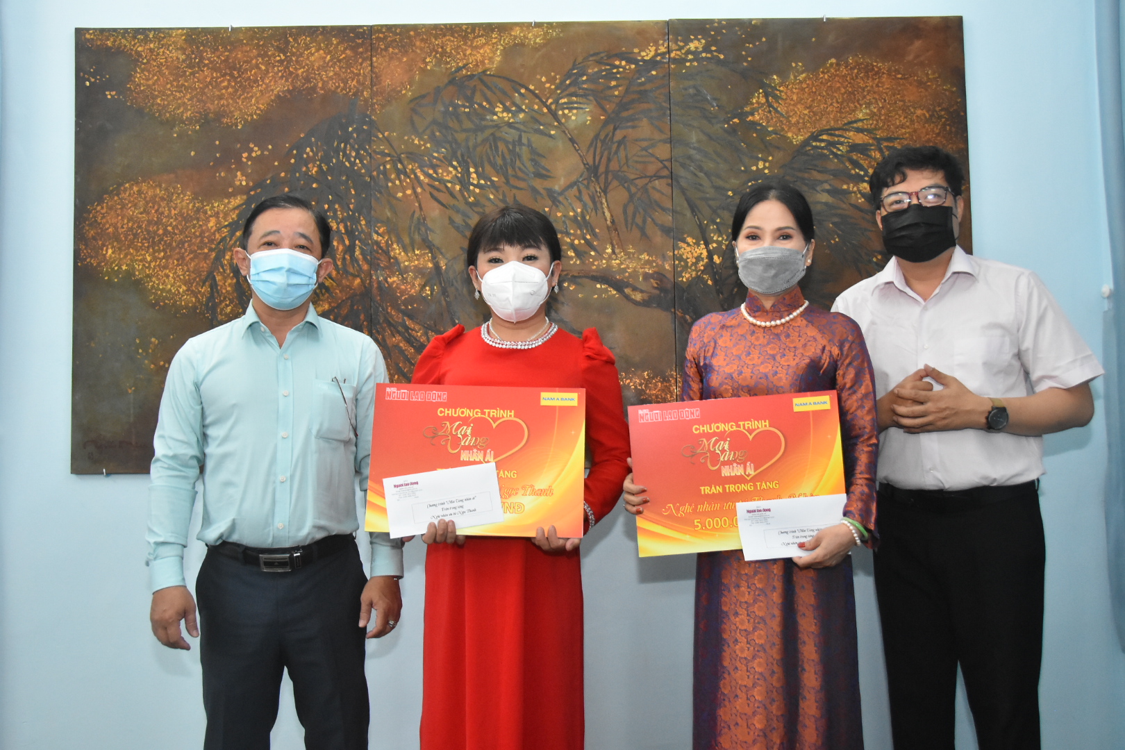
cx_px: 562
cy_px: 375
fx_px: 1031
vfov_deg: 40.0
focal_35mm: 33
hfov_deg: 57.2
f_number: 3.8
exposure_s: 1/160
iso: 3200
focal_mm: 22
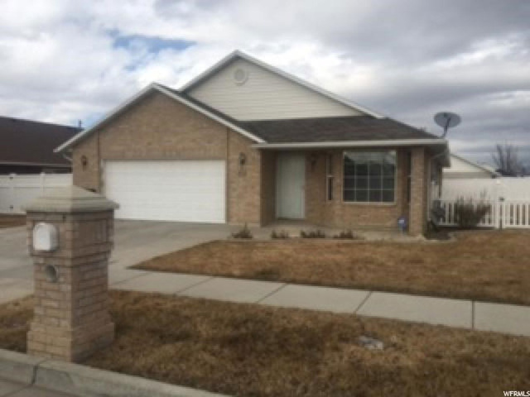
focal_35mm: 29
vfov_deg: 48.2
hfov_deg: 61.7
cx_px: 265
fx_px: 444
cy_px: 198
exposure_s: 1/1748
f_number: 2.2
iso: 25
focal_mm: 4.15
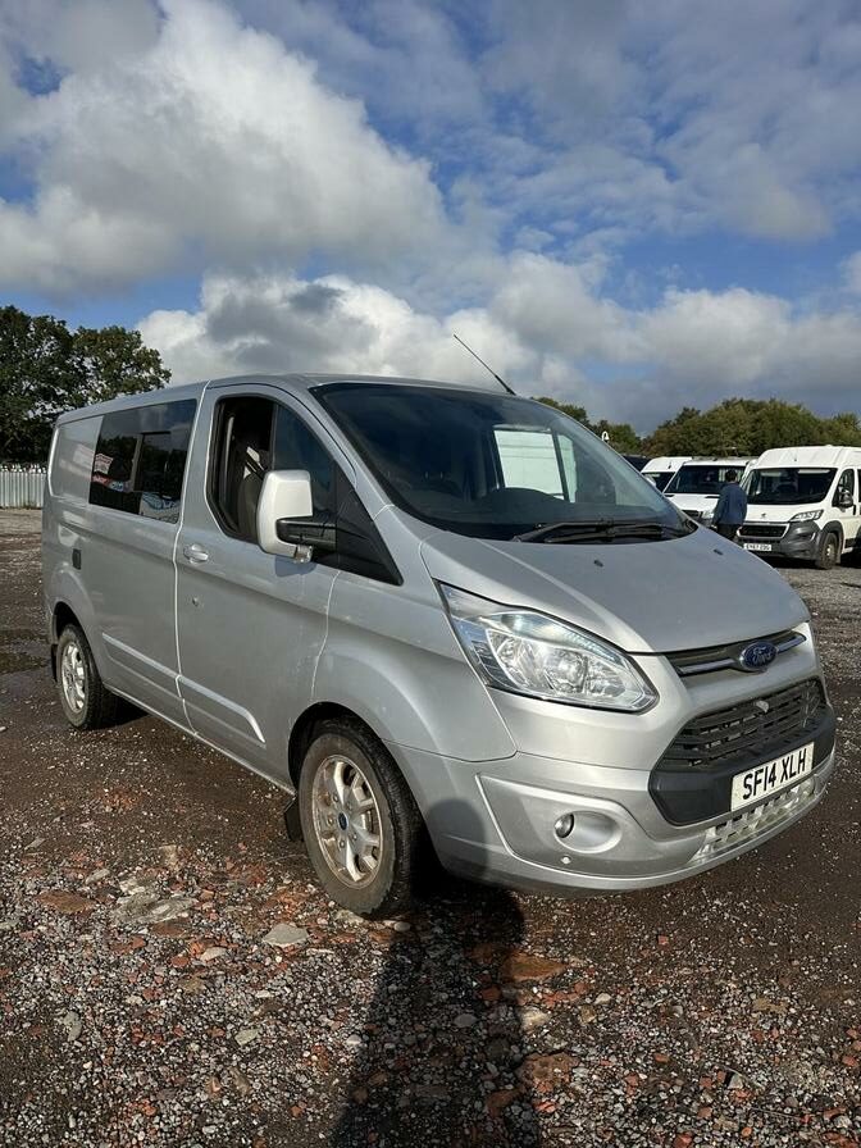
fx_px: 796
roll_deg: -0.5
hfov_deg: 56.8
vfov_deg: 71.6
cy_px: 574
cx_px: 430
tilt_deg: -6.8
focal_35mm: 24
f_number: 1.78
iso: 80
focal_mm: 6.86
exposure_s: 1/8197
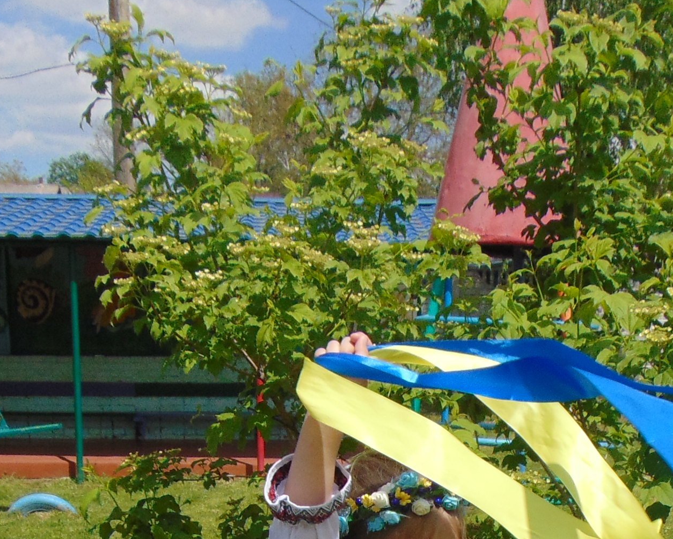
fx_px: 1414
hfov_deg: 26.7
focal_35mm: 71
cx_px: 407
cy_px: 732
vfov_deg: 19.6
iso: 80
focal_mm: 4.5
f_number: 7.7
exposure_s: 1/400
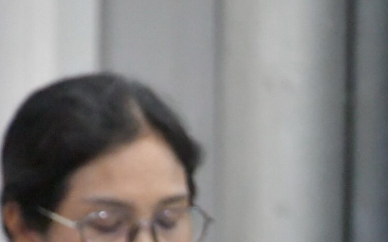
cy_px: 432
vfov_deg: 1.7
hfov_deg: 2.8
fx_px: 7985
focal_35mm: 755
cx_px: 584
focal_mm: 145
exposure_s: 1/160
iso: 12800
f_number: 6
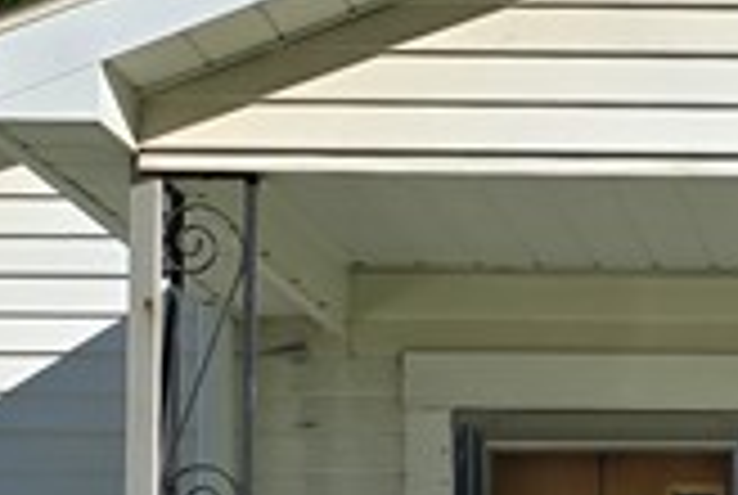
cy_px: 639
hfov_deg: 13.0
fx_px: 3060
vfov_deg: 9.1
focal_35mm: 149
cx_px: 1098
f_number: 1.7
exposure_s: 1/852
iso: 12
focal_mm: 6.3
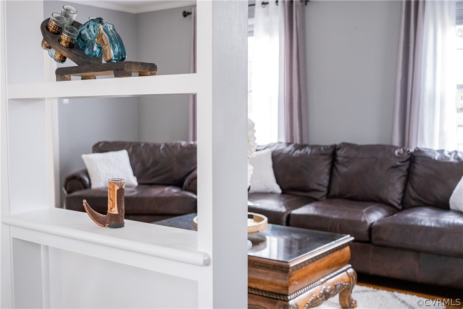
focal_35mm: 41
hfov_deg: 47.4
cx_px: 232
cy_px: 154
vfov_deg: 32.6
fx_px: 527
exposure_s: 1/40
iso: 1250
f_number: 2.8
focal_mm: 27
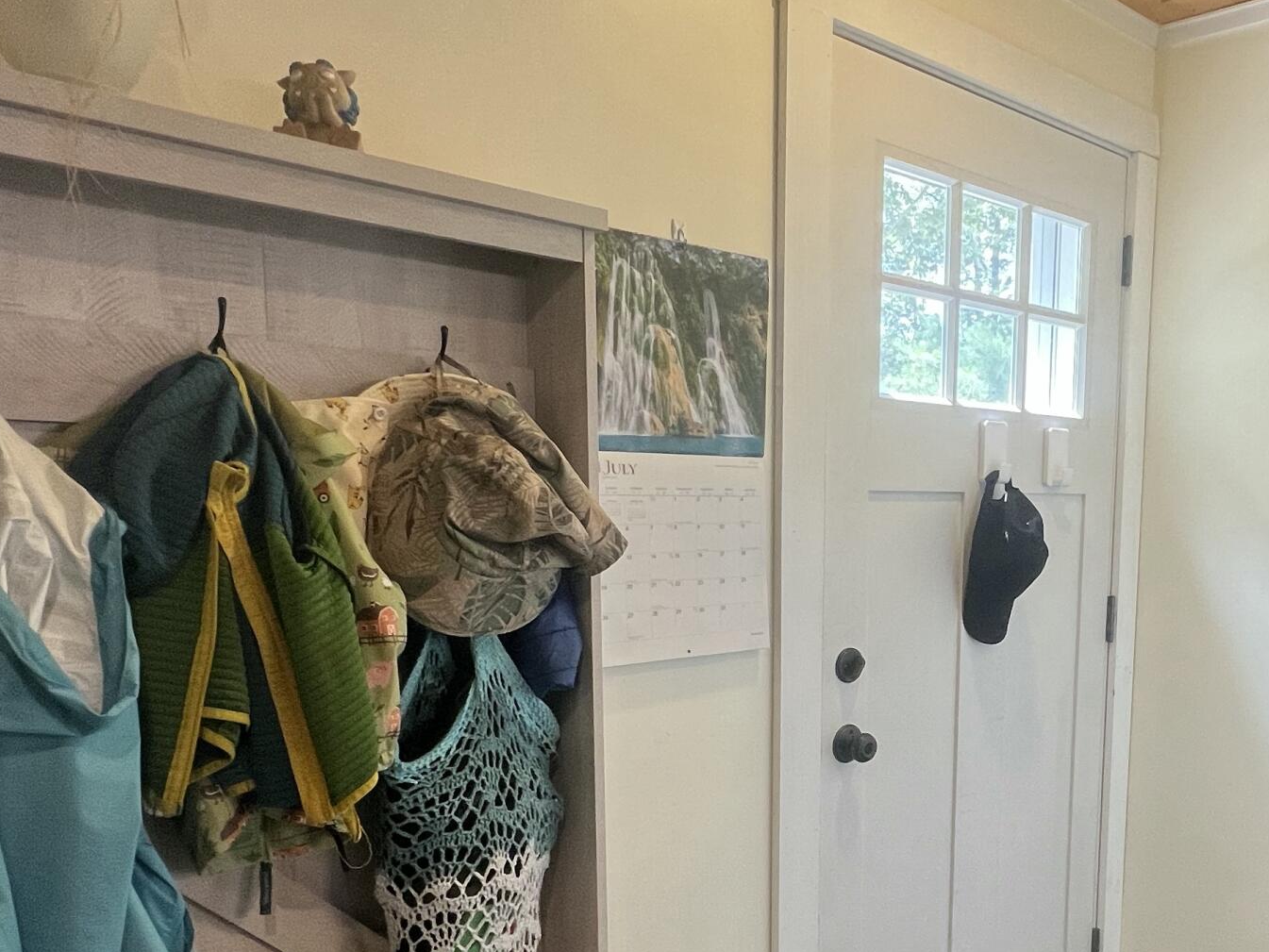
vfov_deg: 47.6
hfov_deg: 57.9
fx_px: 1063
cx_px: 977
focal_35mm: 29
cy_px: 621
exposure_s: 1/120
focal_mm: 1.57
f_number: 1.8
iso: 160
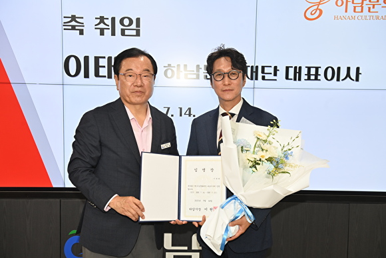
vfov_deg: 33.4
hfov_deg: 48.4
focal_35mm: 40
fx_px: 429
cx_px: 193
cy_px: 129
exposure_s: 1/125
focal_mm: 40
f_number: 5
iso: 800
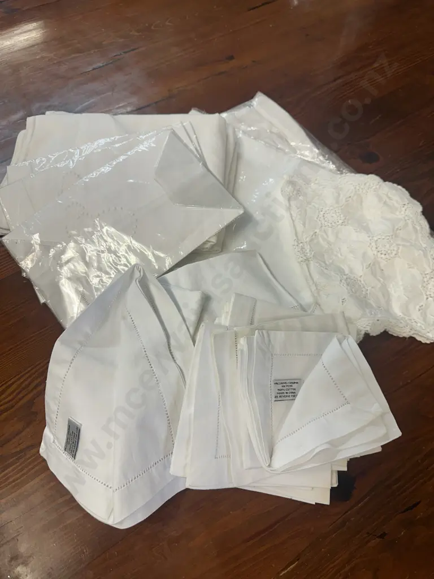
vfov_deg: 71.6
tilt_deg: -58.1
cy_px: 290
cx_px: 217
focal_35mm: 24
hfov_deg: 56.8
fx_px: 401
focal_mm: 6.86
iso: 80
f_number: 1.78
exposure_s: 1/100
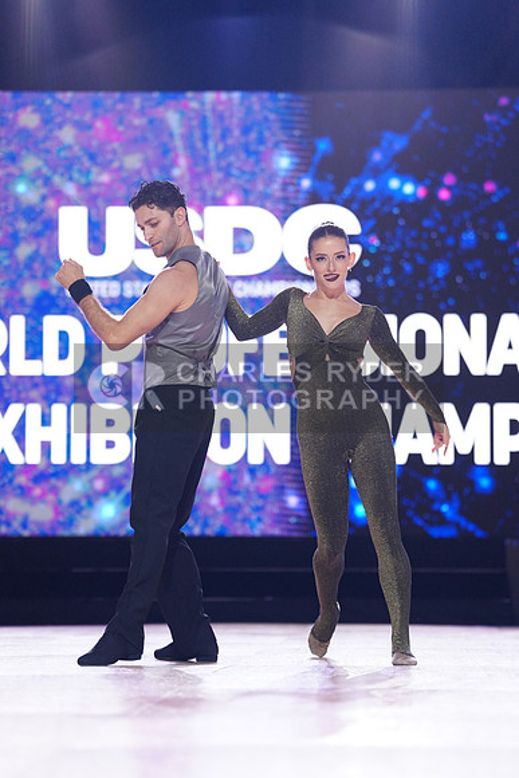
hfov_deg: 11.2
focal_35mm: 122
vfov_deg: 16.8
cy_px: 389
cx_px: 260
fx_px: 2636
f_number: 2.8
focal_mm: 122
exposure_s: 1/400
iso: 2000
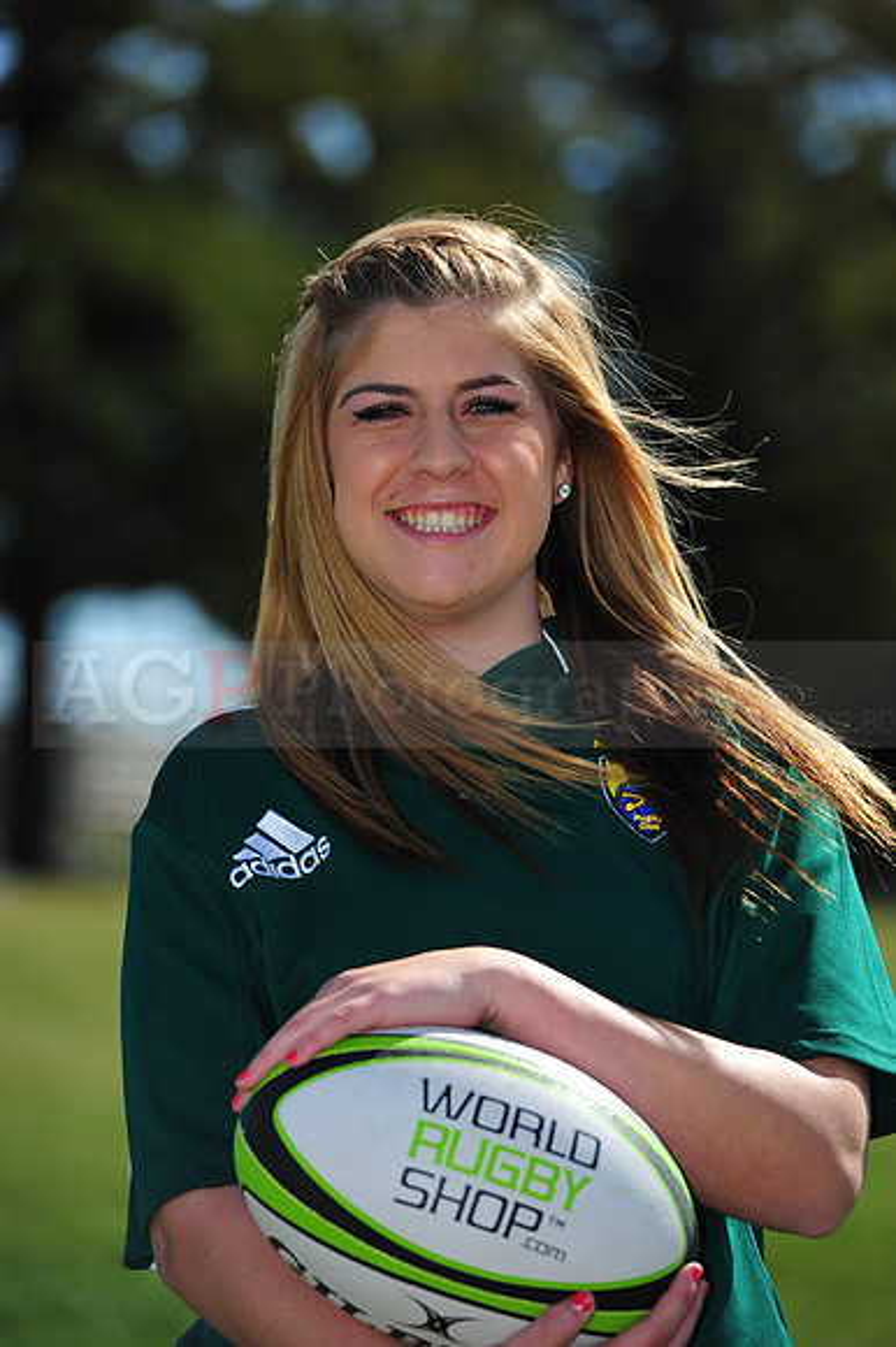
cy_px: 674
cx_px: 448
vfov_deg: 10.3
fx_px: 7475
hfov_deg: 6.9
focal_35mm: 200
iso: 200
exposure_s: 1/1250
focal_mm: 200
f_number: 4.5
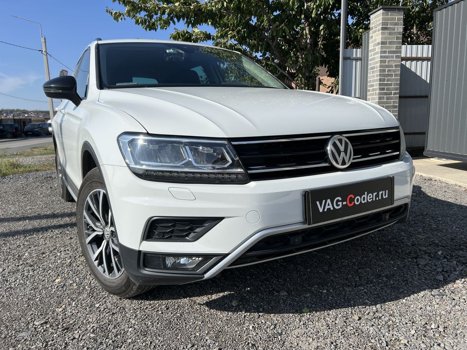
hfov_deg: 67.3
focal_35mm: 26
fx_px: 351
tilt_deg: -9.9
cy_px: 175
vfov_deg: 53.1
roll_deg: -0.3
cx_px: 234
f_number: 1.5
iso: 50
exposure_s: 1/6579
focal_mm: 5.7
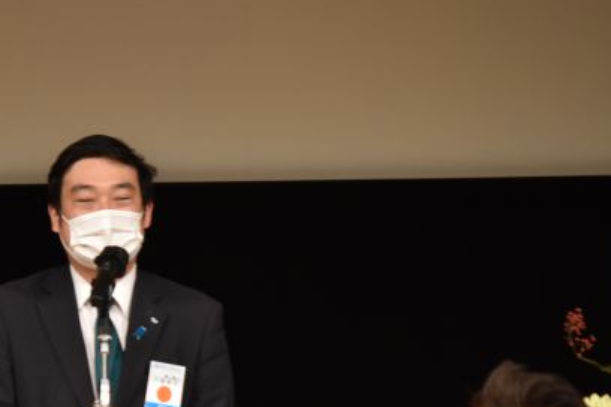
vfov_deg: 2.6
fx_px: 8978
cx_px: 84
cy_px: 232
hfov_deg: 3.9
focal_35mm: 529
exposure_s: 1/125
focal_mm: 200
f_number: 5
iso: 1250
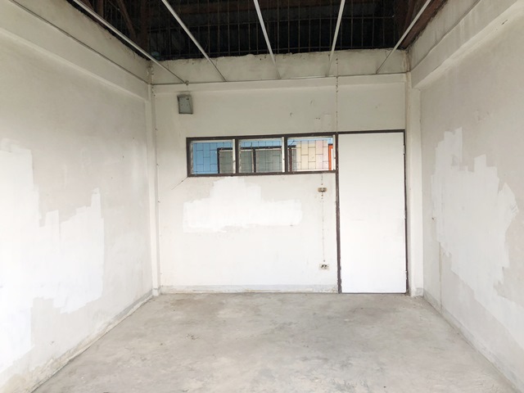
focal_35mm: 28
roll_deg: +1.2
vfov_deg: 49.7
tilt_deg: +0.3
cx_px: 262
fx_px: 424
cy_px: 196
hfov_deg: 63.4
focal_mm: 4
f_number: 1.8
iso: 25
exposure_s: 1/33
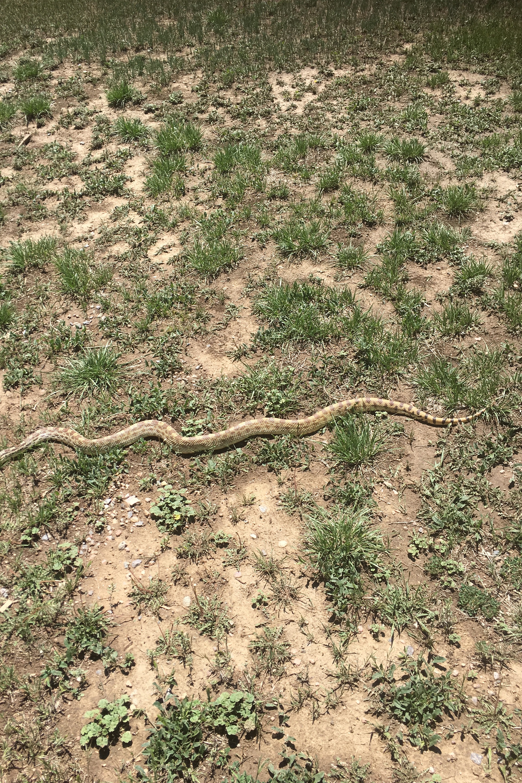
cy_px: 397
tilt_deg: -41.6
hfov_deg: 42.3
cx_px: 239
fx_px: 674
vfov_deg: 60.3
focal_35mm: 31
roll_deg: +1.7
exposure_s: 1/1183
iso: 25
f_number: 2.2
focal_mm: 4.15
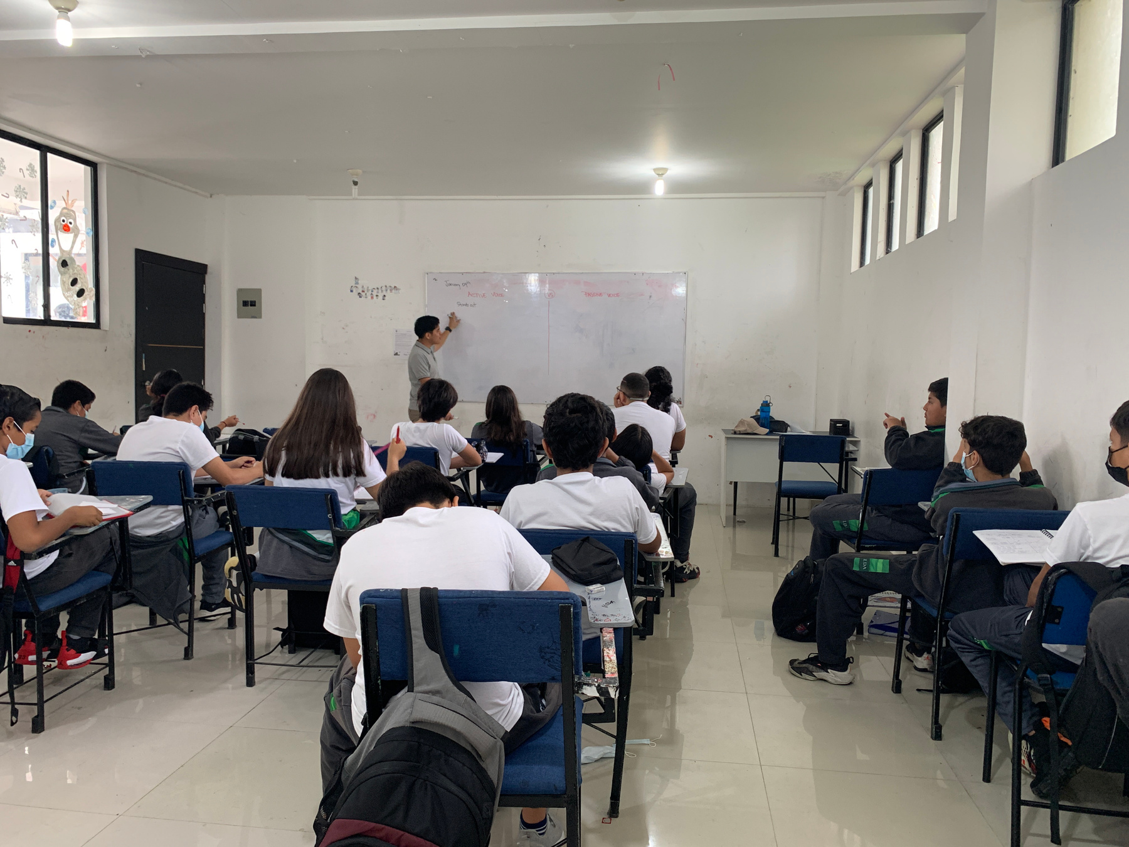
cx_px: 564
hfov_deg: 67.3
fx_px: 848
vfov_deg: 53.1
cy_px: 424
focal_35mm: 26
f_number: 1.8
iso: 100
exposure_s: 1/69
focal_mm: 4.25
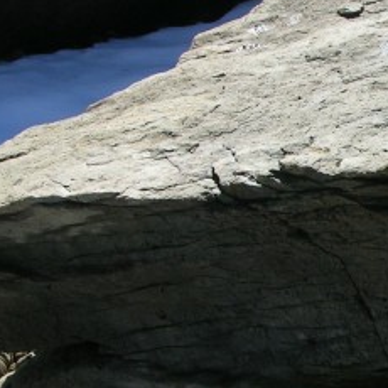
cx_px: 533
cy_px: 270
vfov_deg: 12.6
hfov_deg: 12.2
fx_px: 1750
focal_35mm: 138
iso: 50
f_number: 6.3
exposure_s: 1/162
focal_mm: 8.9
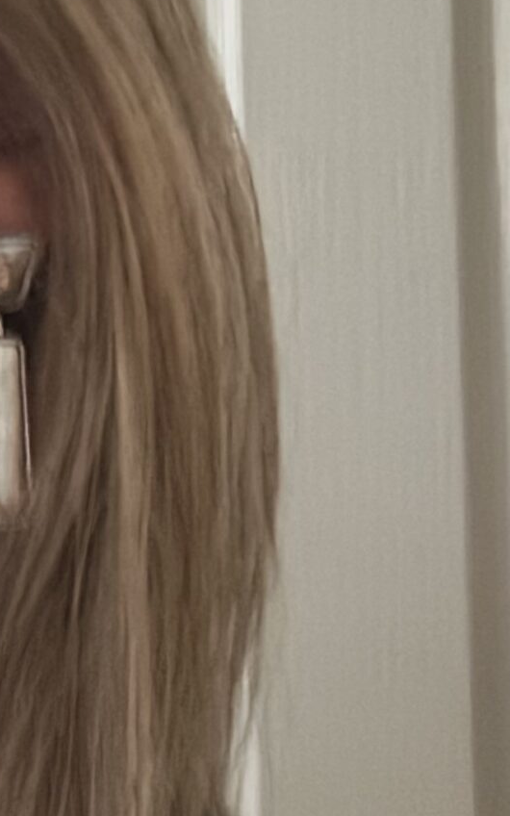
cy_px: 63
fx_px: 2135
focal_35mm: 96
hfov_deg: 12.8
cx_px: -306
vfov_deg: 21.1
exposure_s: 1/15
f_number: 1.9
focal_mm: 2.71
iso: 1000
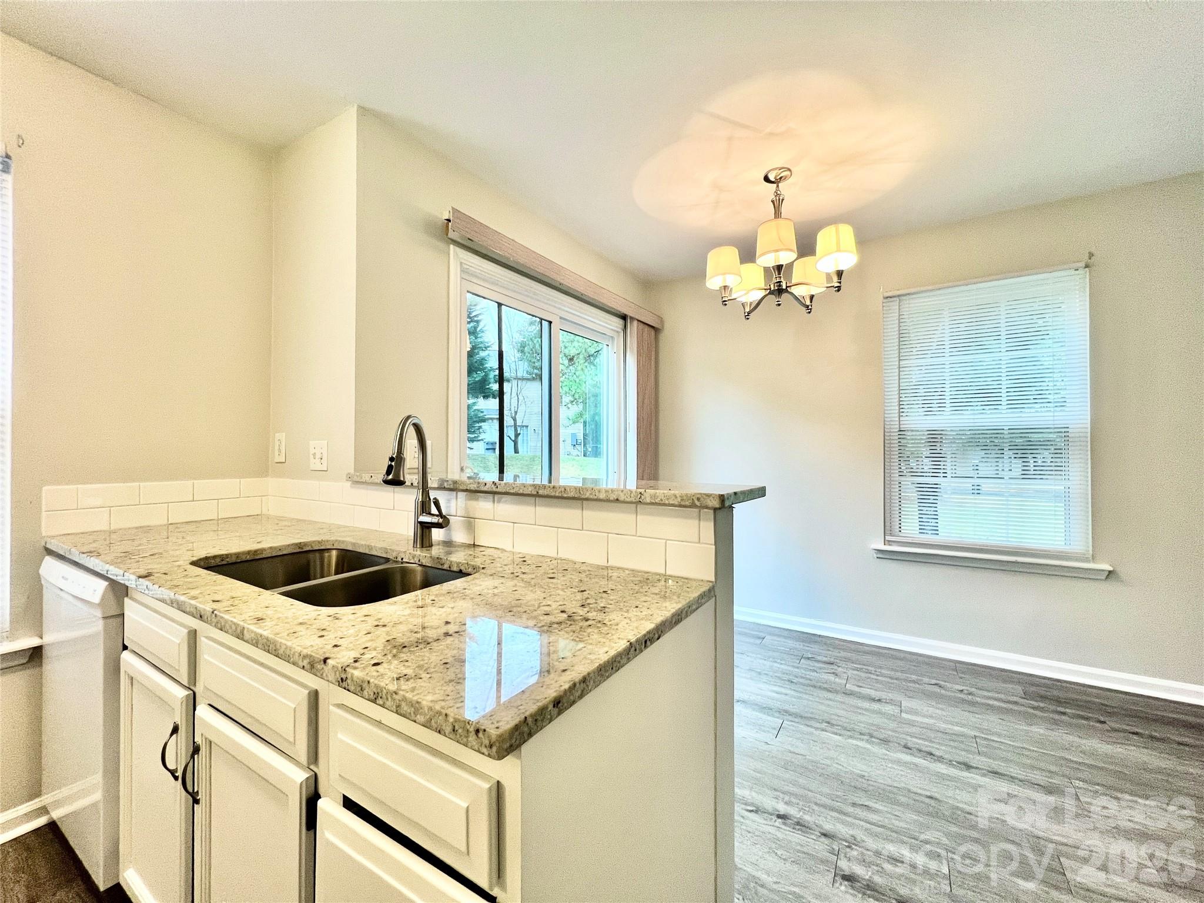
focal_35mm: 13
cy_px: 452
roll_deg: +0.2
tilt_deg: -0.1
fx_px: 452
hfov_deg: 106.2
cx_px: 602
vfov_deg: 89.9
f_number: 1.8
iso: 160
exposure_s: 1/120
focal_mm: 1.57
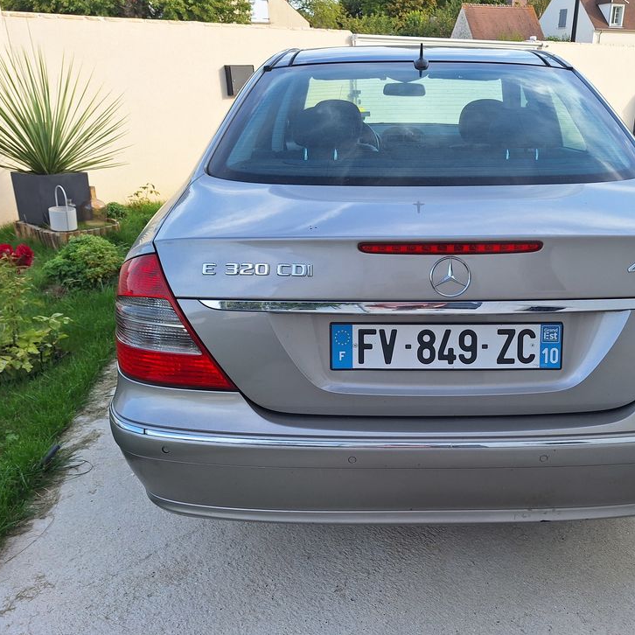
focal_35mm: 28
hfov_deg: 56.5
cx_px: 401
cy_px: 309
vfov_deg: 57.3
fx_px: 581
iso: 40
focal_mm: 5.54
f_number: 1.8
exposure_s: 1/698
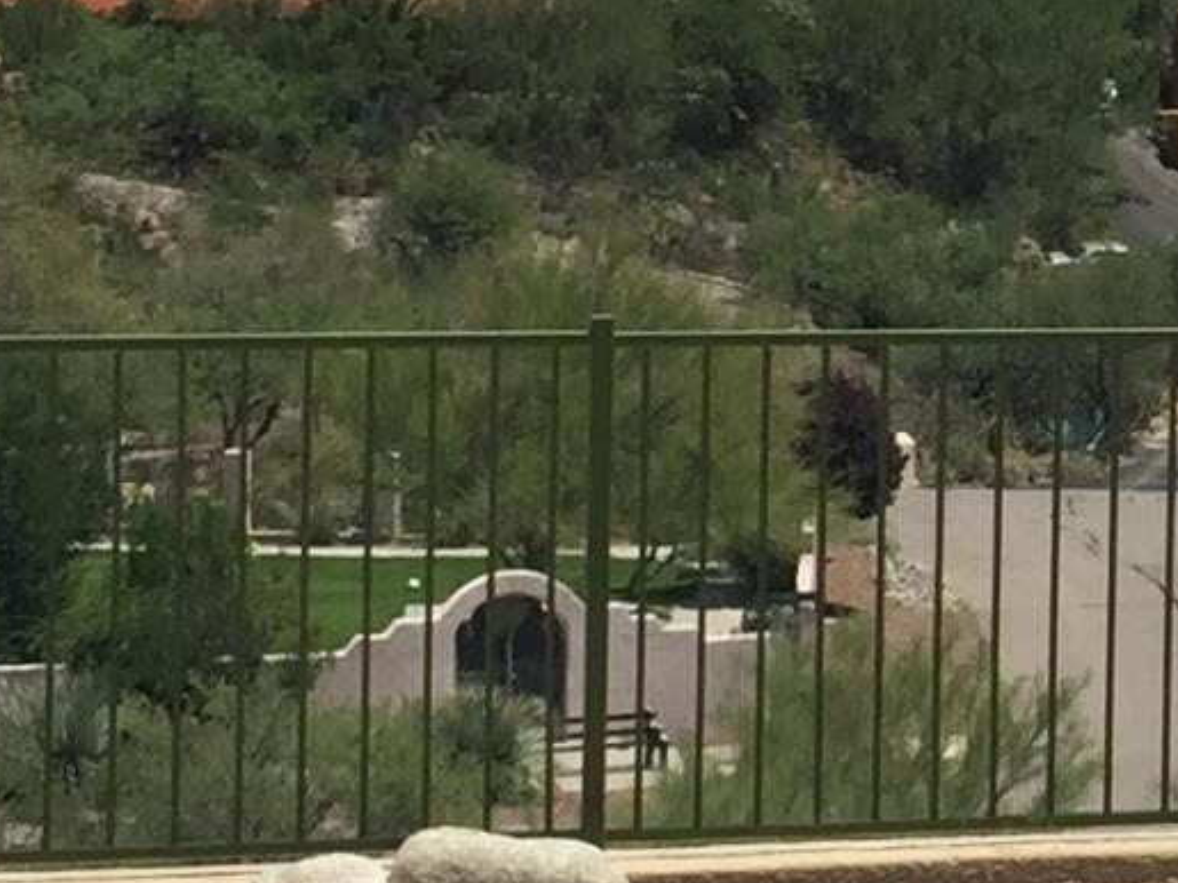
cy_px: 41
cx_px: 1498
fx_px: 5750
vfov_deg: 8.7
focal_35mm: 169
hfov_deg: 11.4
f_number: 2.2
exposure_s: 1/3597
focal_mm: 4.15
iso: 32
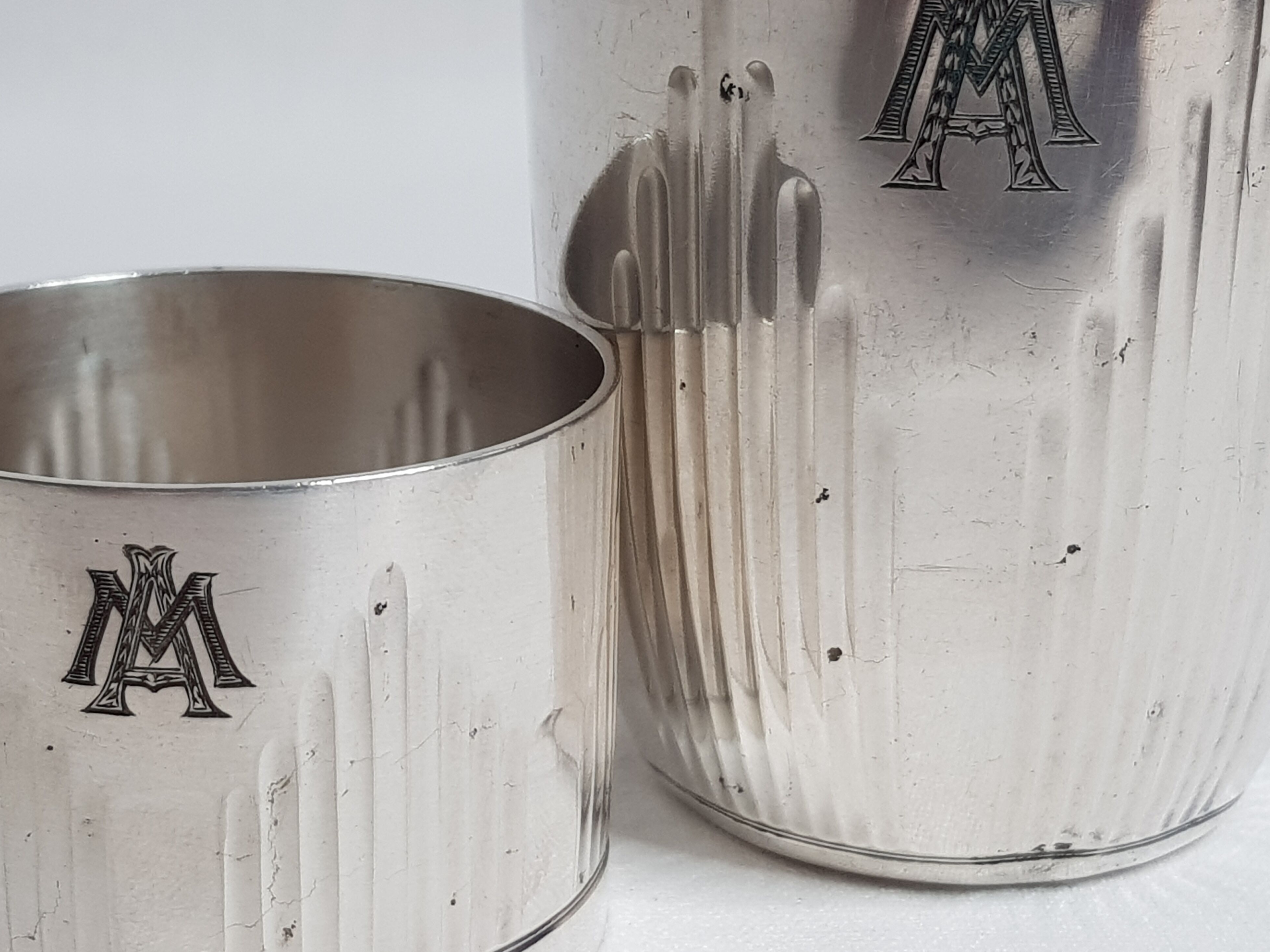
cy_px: 462
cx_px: 621
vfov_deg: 51.3
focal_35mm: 27
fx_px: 991
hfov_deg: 65.3
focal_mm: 4.2
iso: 64
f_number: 1.7
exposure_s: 1/100
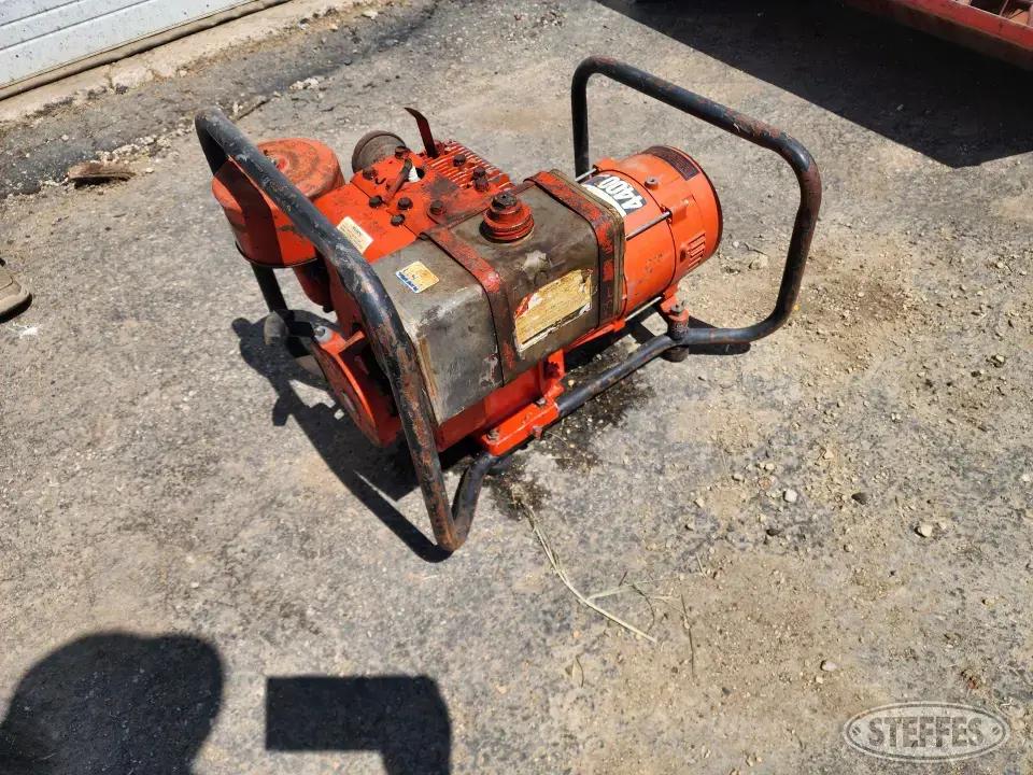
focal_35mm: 23
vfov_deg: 58.9
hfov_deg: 73.9
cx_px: 516
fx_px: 686
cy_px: 388
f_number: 1.8
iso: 12
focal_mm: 6.4
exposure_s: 1/1222
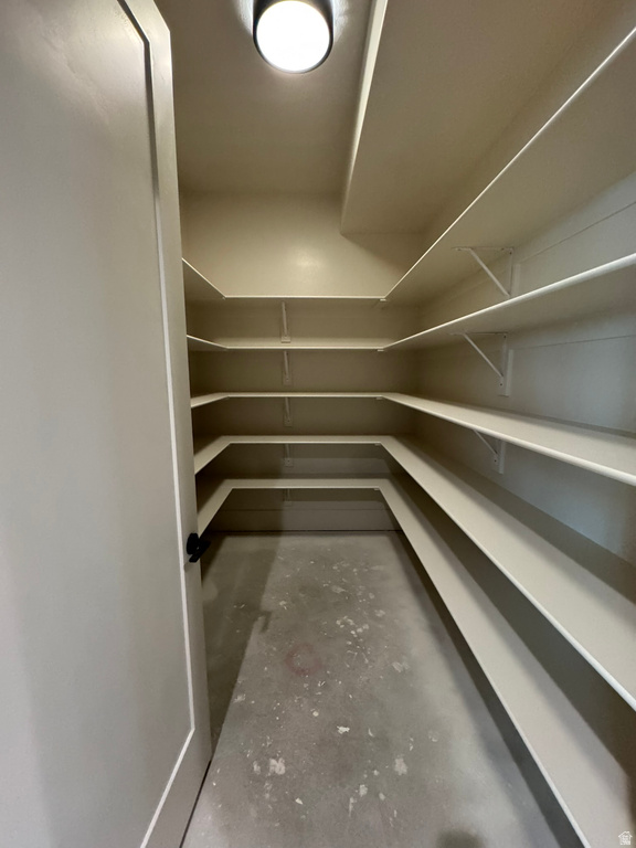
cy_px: 424
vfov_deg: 102.1
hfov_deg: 85.7
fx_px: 343
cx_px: 318
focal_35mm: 14
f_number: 2.2
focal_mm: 2.22
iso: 800
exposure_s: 1/60
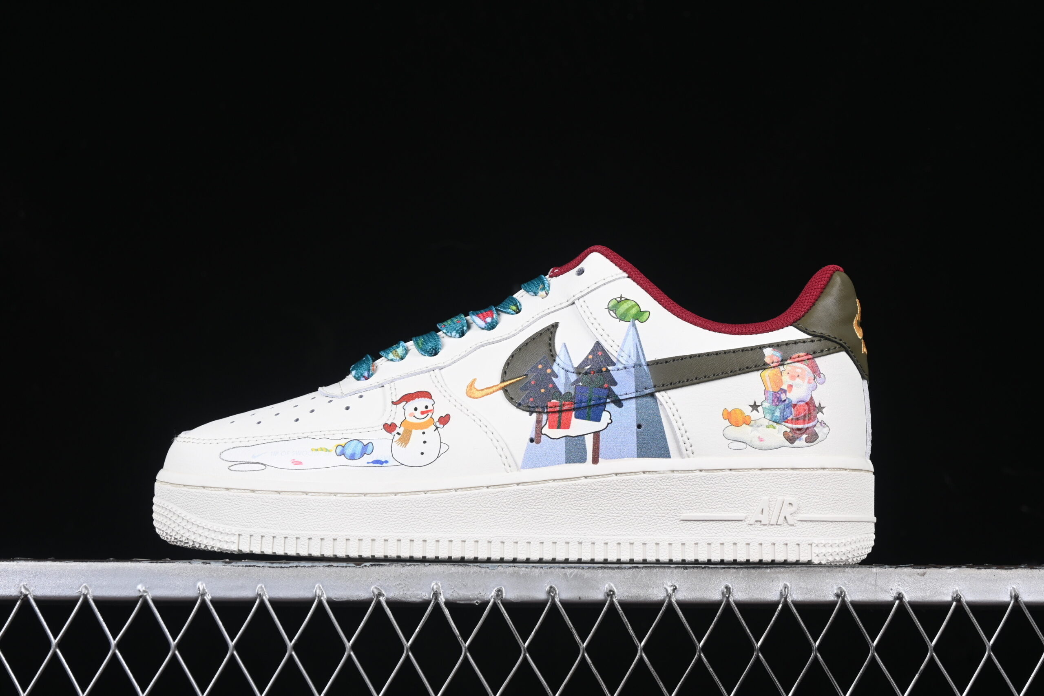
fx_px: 2175
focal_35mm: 75
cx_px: 522
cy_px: 348
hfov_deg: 27.0
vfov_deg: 18.2
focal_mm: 50
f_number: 8
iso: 160
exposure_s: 1/80
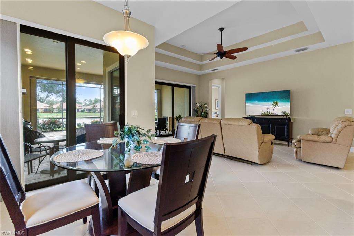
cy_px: 118
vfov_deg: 77.3
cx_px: 177
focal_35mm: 15
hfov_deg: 100.4
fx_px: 147
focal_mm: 10
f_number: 4.5
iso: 800
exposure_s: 1/80
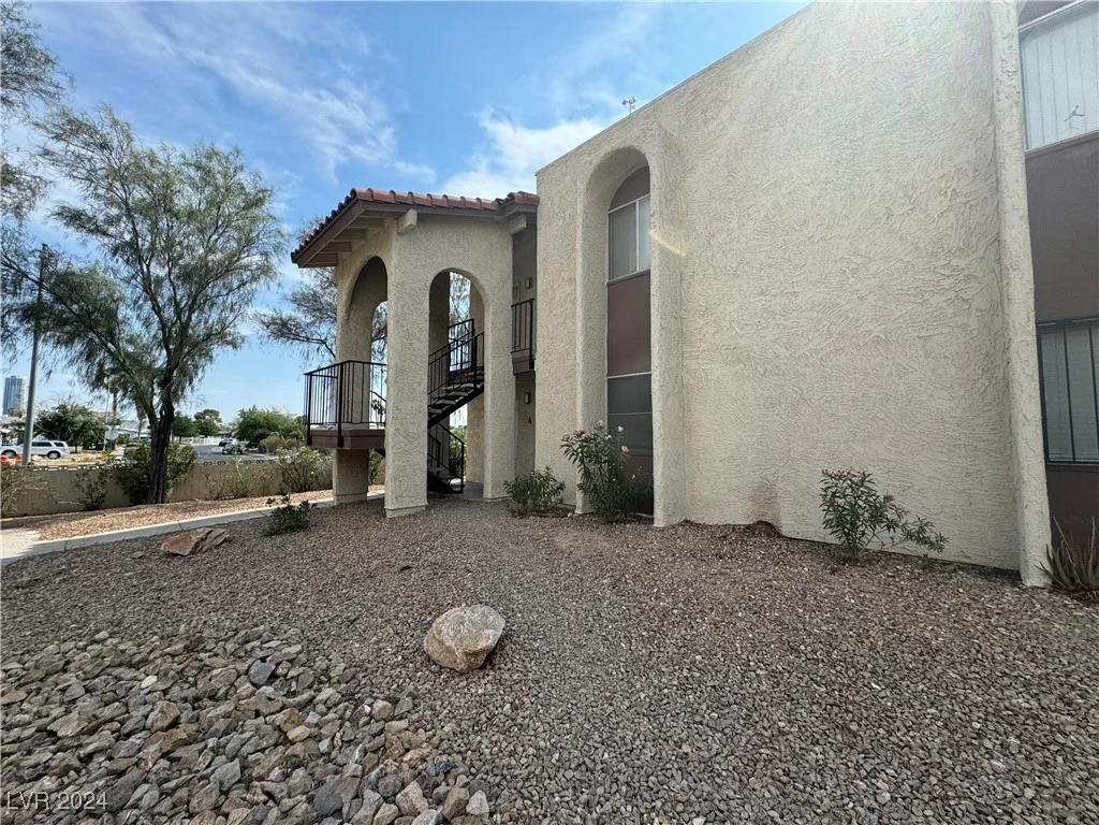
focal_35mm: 14
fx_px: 444
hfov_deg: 102.1
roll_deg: +0.8
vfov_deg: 85.7
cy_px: 412
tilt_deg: -0.9
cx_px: 550
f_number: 2.2
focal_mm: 2.22
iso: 50
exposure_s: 1/1094
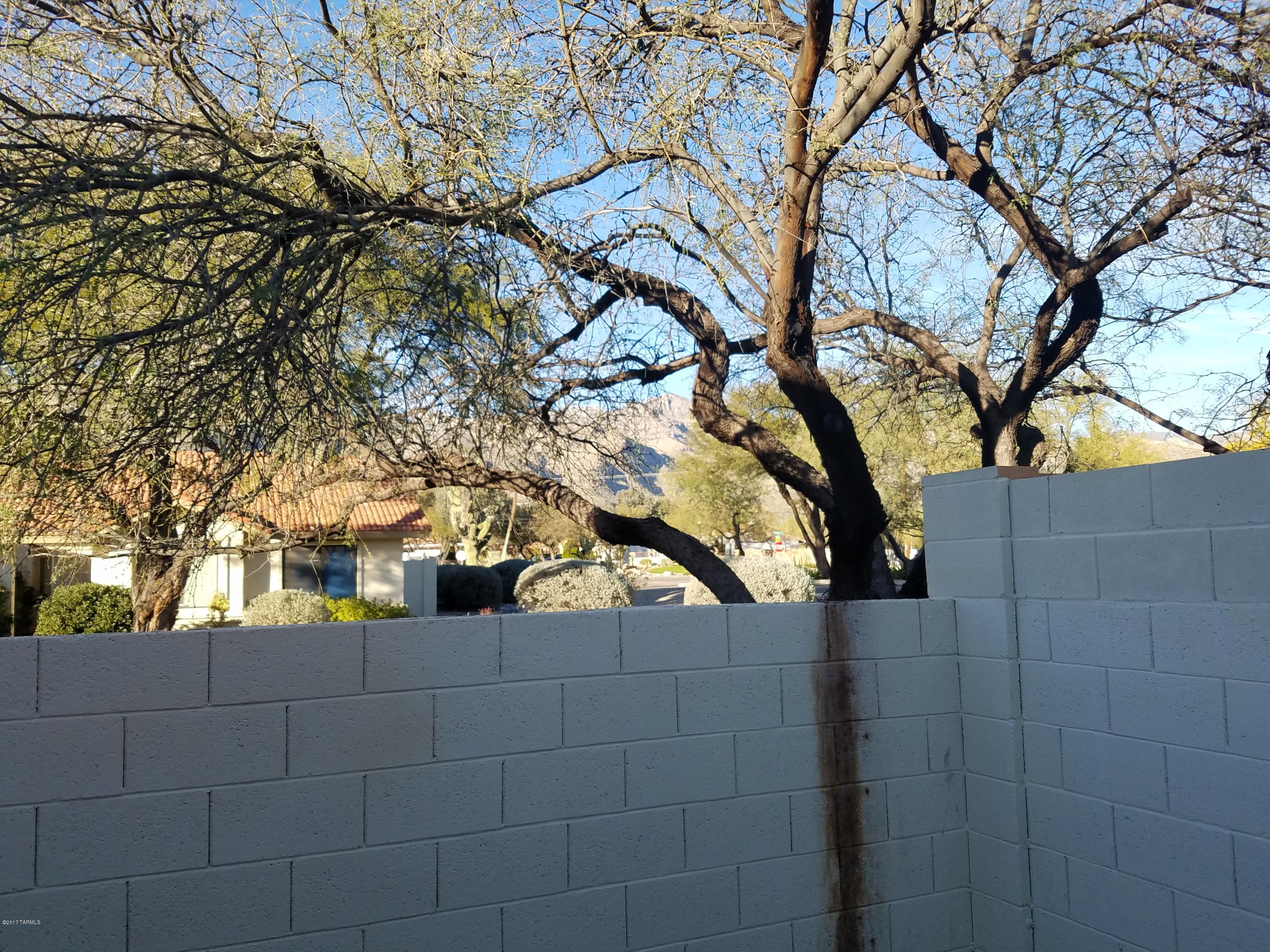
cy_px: 476
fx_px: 954
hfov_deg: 67.3
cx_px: 635
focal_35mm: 26
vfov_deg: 53.1
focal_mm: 4.2
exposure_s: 1/814
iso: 50
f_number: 1.7
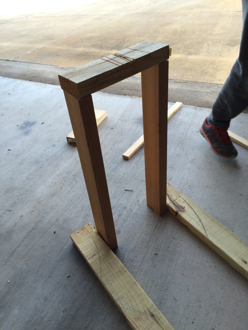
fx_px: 277
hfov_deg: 48.2
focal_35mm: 29
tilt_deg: -38.6
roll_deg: +7.0
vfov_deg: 61.7
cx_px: 124
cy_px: 165
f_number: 2.2
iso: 32
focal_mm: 4.15
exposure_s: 1/122
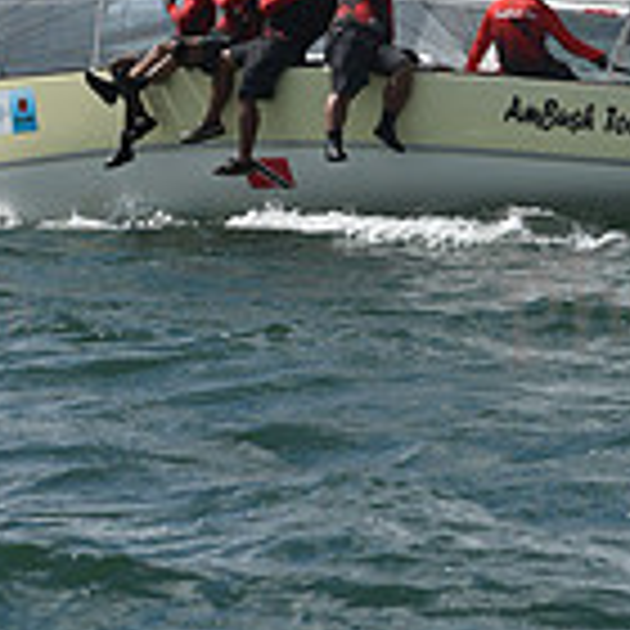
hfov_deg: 5.1
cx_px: 268
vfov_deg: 5.0
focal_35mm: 345
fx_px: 7104
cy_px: -374
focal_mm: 98
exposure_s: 1/1600
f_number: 9
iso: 250
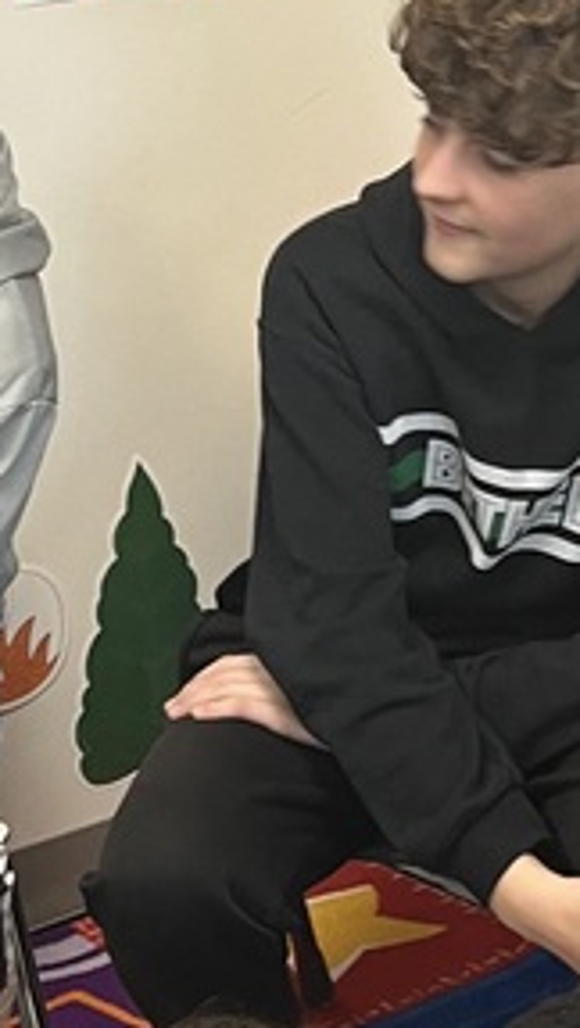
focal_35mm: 101
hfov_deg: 12.0
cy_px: 1157
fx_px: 2754
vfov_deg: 20.1
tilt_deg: -30.6
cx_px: 222
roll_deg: +2.1
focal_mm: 5.1
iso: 160
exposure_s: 1/60
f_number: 1.6
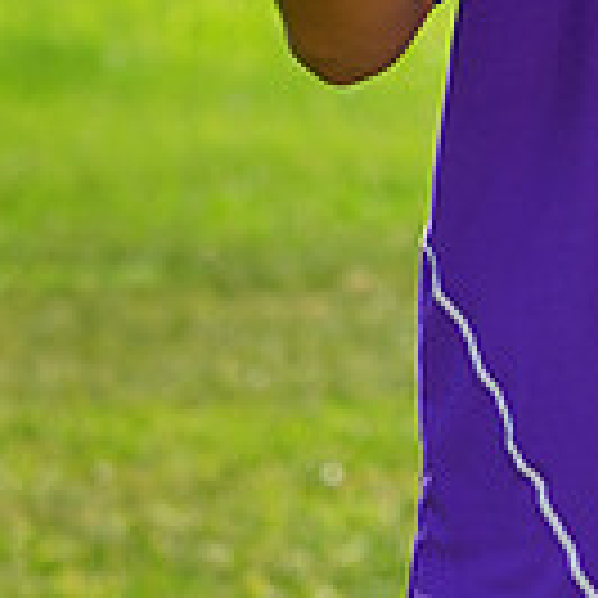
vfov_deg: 1.9
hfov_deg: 1.9
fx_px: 18470
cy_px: -472
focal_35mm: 945
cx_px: 814
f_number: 11
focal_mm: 256
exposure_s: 1/200
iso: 200
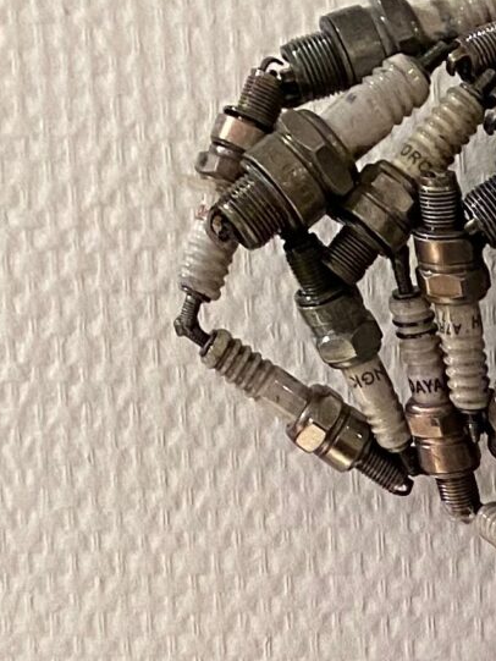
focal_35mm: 123
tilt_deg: -7.7
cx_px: 1114
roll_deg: -1.5
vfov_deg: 13.6
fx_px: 2349
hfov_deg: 10.6
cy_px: 1345
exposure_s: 1/50
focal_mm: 4.25
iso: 250
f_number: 1.8
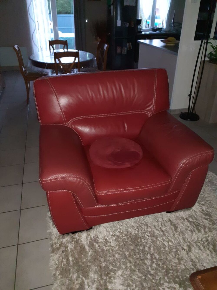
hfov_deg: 51.4
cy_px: 145
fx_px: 226
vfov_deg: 65.3
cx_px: 108
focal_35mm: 27
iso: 500
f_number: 1.9
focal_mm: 3.6
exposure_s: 1/25
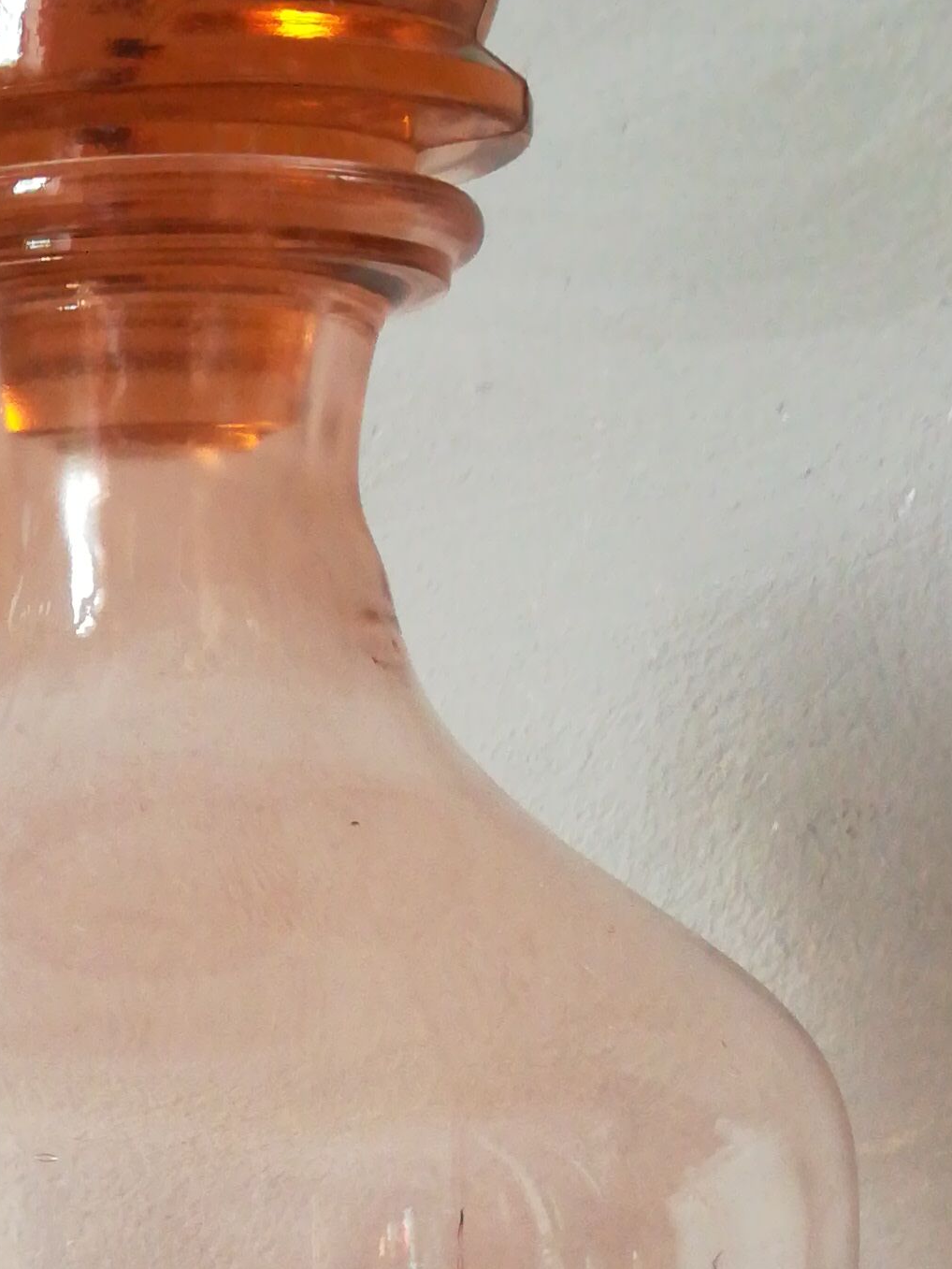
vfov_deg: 24.2
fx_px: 2786
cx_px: -88
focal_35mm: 76
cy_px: 1346
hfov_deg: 18.7
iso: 320
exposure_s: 1/33.3
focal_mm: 3.83
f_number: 2.2
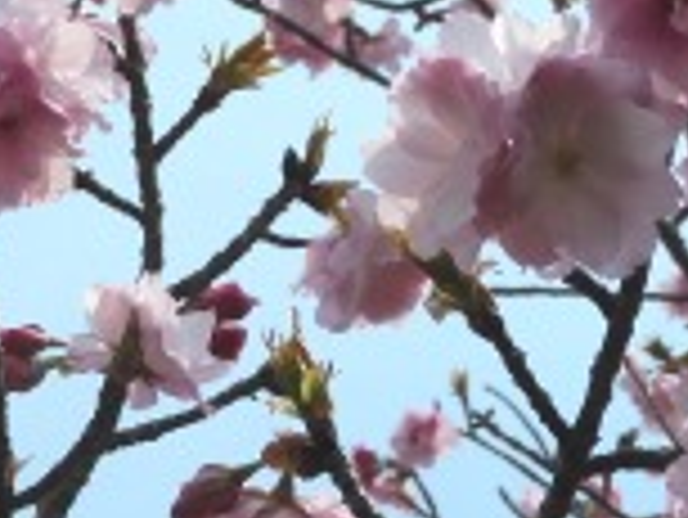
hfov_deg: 11.0
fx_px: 3501
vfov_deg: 8.4
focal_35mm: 176
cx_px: -209
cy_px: 473
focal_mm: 8.9
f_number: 4
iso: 100
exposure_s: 1/1600
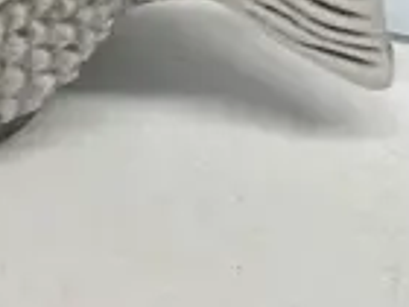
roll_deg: -0.6
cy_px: -497
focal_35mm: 175
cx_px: -482
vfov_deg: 7.7
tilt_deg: -36.8
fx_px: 2068
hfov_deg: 10.2
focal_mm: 6.86
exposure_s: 1/100
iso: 100
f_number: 1.78
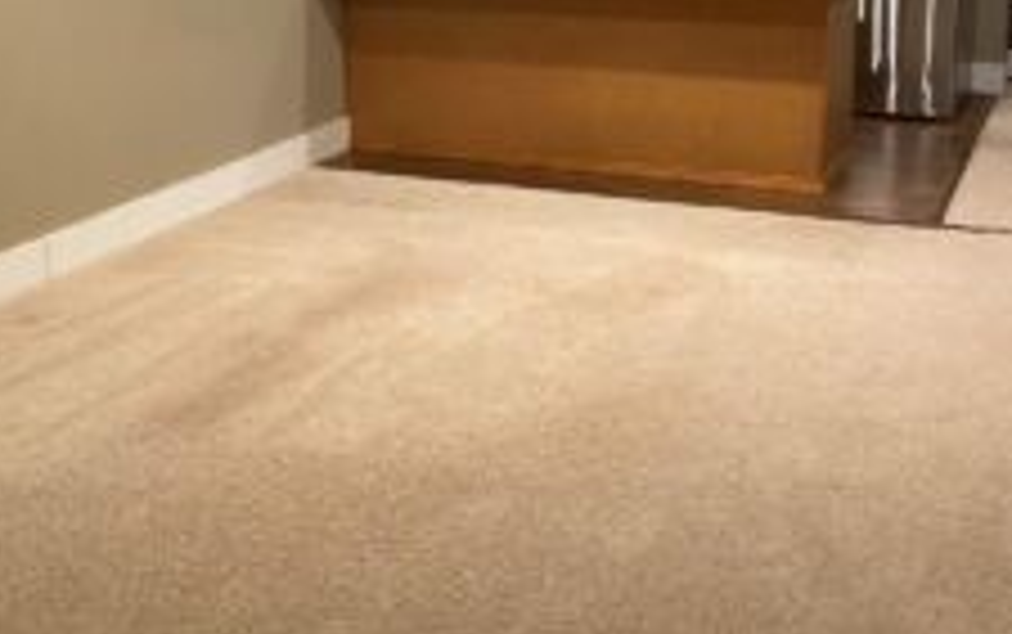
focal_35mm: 49
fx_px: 1352
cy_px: 162
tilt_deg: -14.0
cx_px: 504
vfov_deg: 26.1
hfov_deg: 41.0
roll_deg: +1.4
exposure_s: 1/60
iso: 250
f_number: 1.8
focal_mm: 4.25
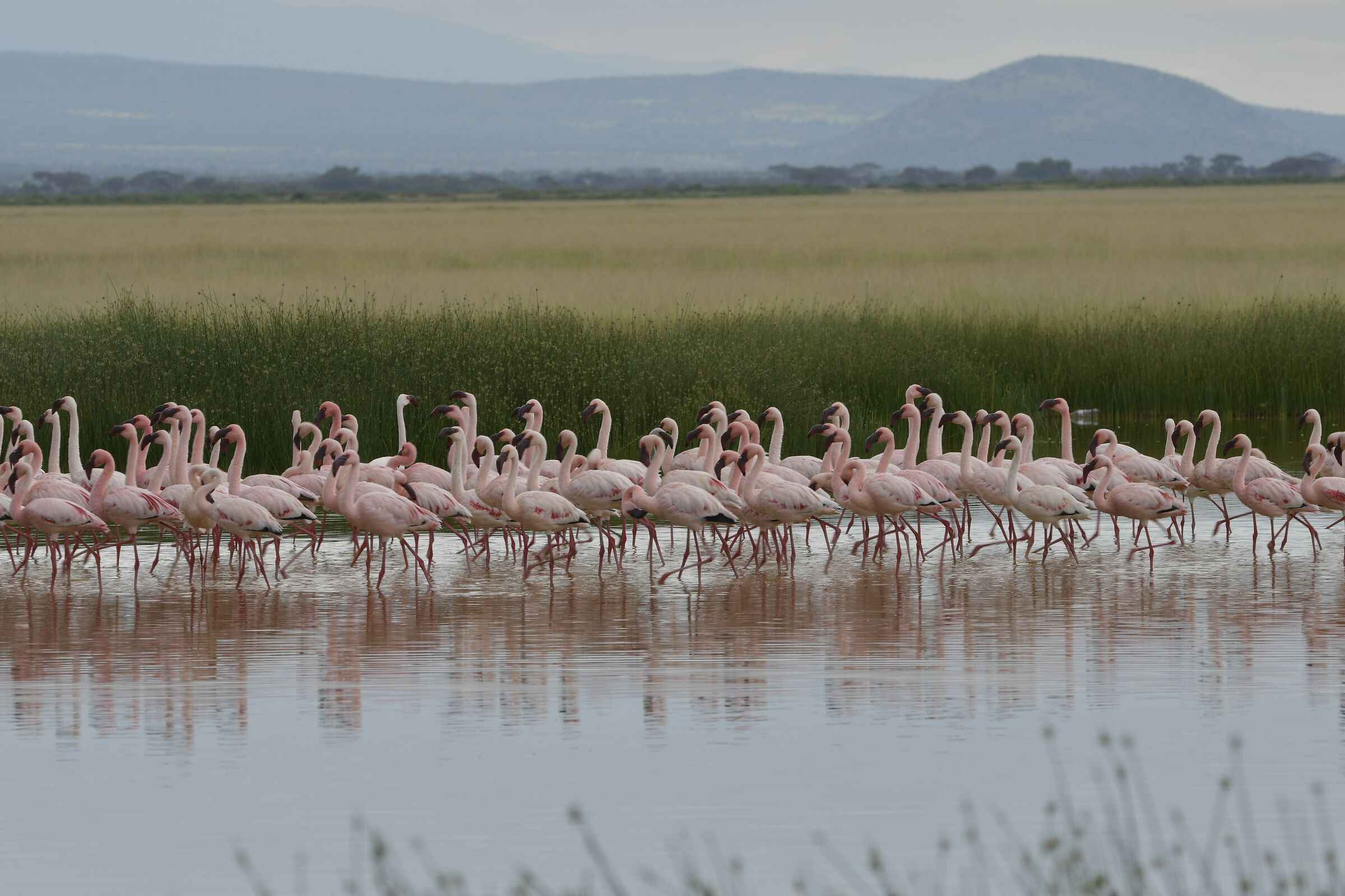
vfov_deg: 3.7
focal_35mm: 375
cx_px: 672
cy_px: 448
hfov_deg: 5.5
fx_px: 14009
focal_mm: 250
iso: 100
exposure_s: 1/60
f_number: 9
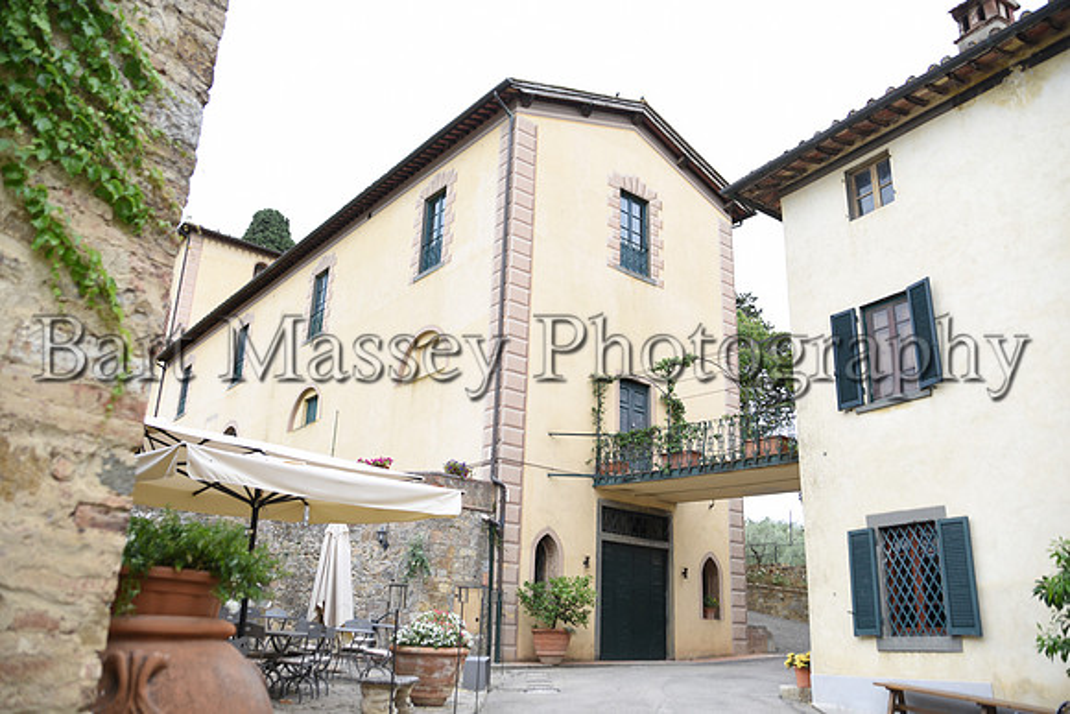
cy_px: 357
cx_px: 535
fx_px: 832
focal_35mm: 28
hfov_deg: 65.5
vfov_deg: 46.4
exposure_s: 1/160
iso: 64
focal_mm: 28
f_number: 3.5
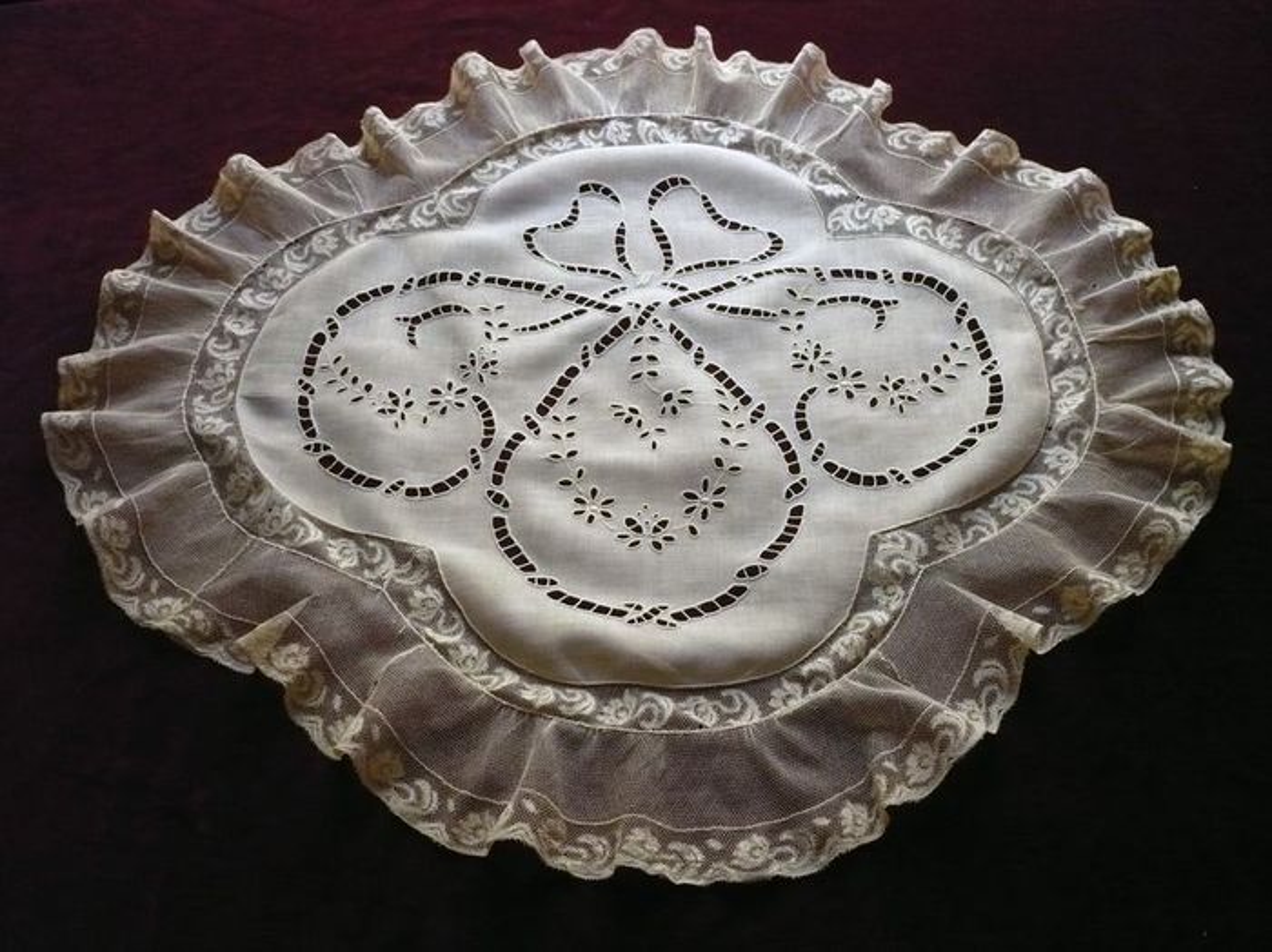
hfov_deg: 52.7
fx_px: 1285
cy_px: 476
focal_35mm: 35
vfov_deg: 40.7
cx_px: 636
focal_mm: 5.8
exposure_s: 1/200
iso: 400
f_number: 2.8
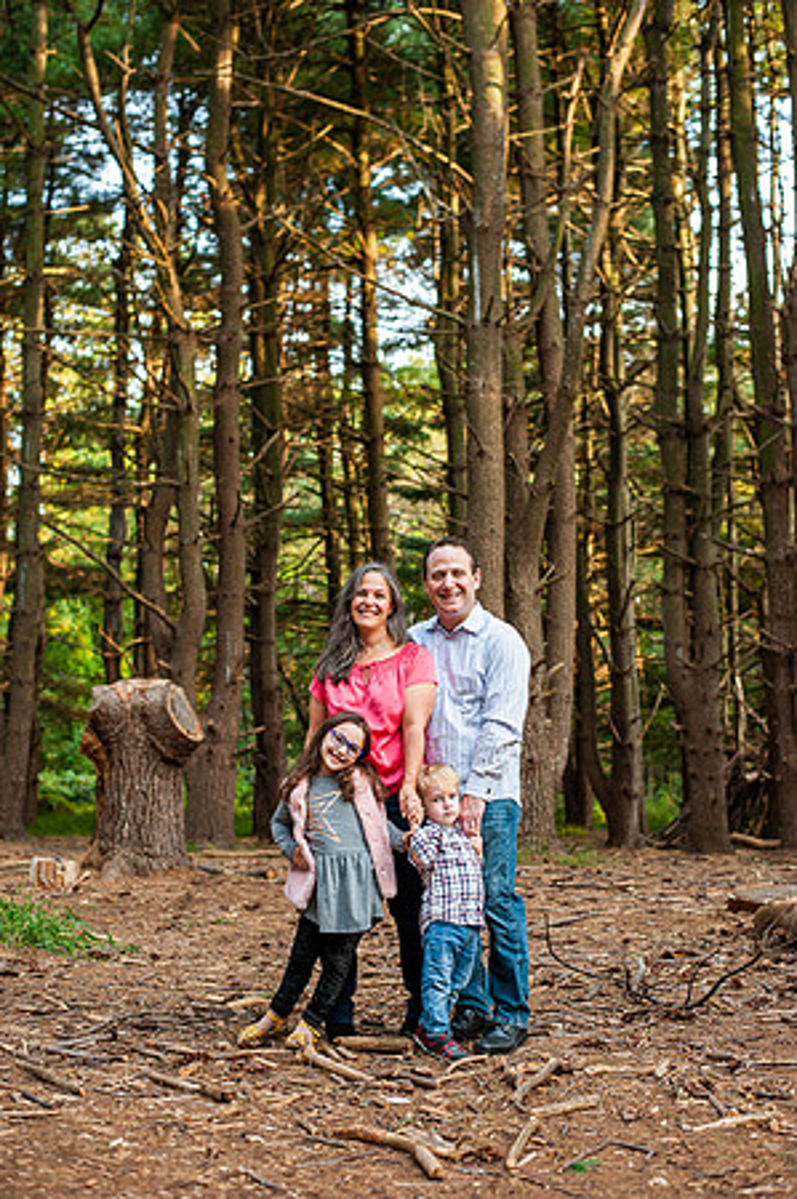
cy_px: 600
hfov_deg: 26.9
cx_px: 398
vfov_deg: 39.6
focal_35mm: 50
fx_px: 1664
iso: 800
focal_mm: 50
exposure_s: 1/400
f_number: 3.5
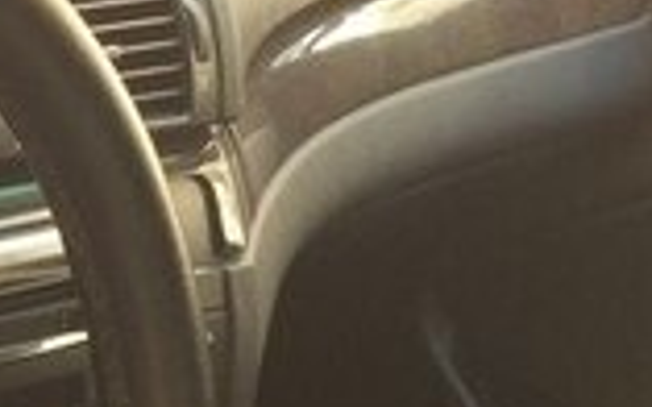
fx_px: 2291
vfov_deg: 9.9
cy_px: 563
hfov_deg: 14.4
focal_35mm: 129
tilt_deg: -30.6
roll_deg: -8.3
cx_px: -494
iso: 40
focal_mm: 4.15
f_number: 2.2
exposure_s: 1/50
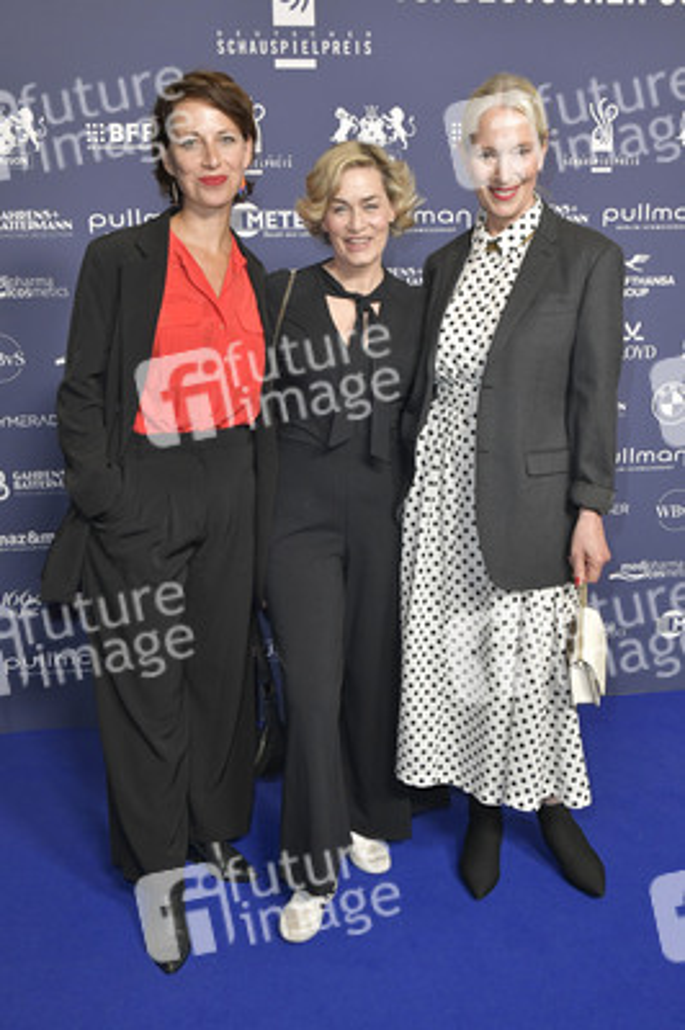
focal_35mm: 31
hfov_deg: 42.3
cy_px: 515
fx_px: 886
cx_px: 342
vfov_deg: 60.3
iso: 2000
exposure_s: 1/250
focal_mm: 31
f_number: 6.3
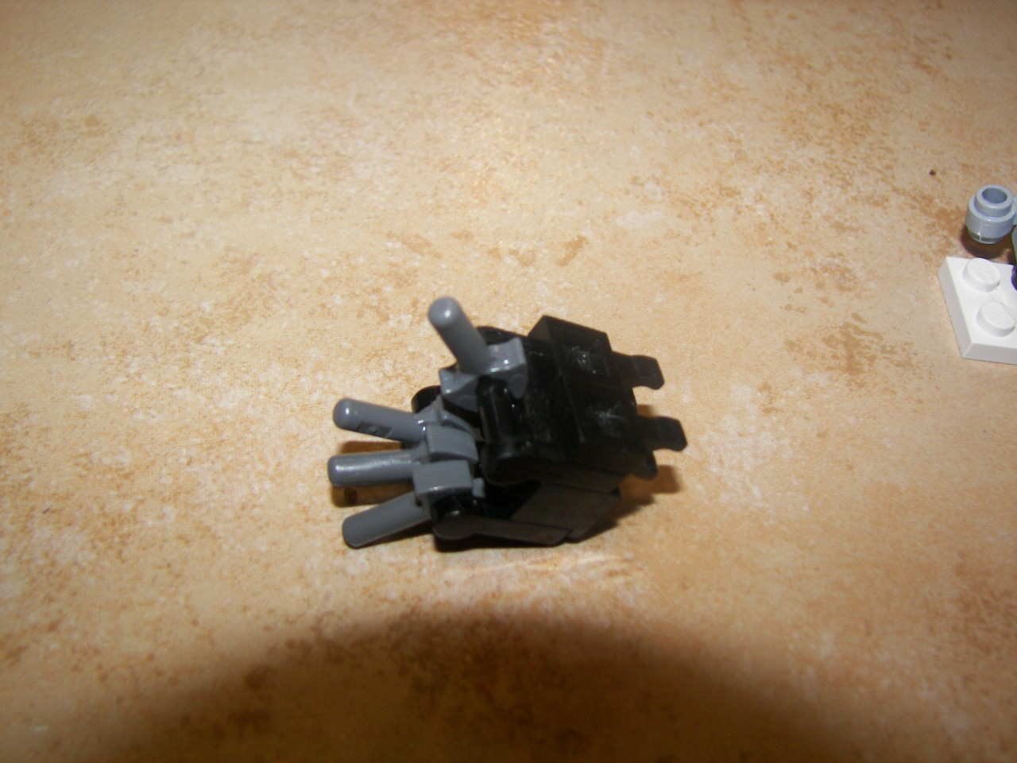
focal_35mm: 36
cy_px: 382
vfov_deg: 39.7
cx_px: 508
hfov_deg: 51.4
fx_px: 1058
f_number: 2.8
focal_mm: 6
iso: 100
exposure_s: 1/30
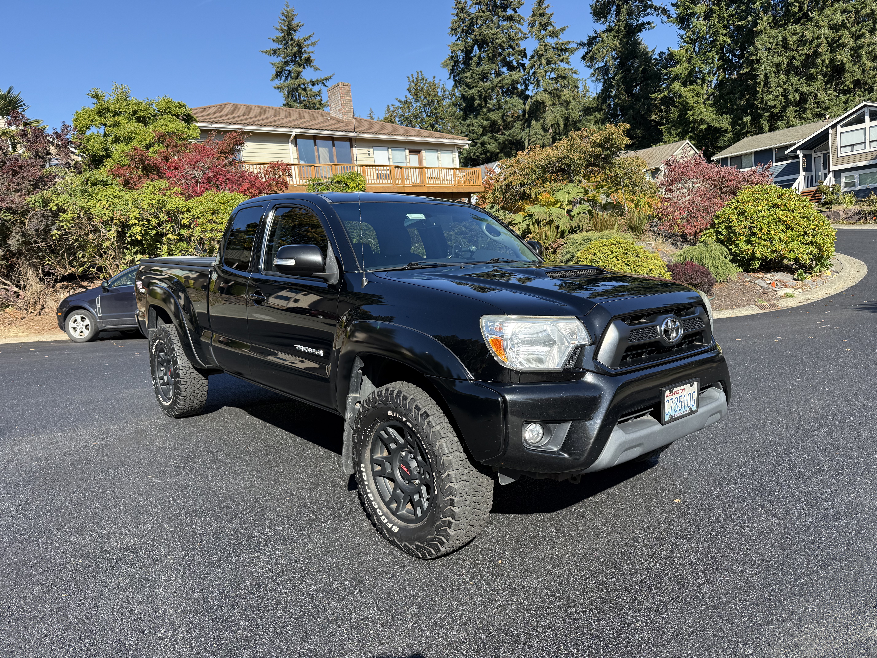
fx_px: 608
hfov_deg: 71.6
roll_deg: +4.2
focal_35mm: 24
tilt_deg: -5.7
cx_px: 438
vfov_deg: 56.8
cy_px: 329
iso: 100
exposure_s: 1/1901
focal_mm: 6.76
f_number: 1.78
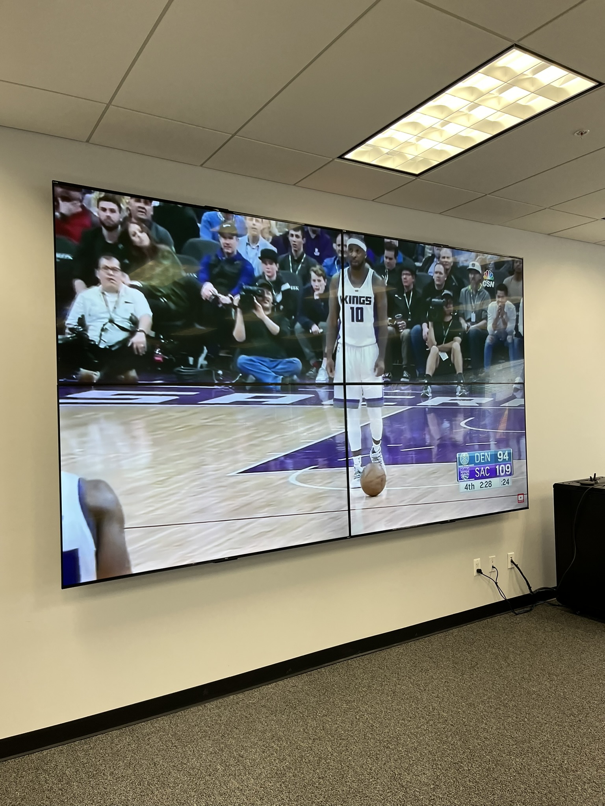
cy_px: 403
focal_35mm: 26
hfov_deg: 53.1
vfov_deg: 67.3
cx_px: 302
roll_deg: +1.4
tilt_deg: -1.8
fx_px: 606
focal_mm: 5.1
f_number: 1.6
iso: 100
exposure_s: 1/120
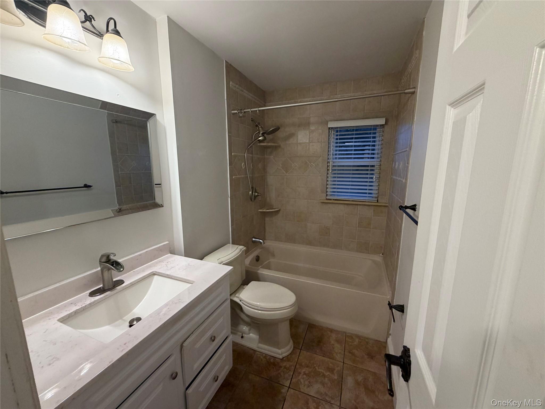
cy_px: 204
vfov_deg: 85.7
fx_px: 220
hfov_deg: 102.1
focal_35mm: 14
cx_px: 272
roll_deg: +0.2
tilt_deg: -10.1
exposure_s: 1/60
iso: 250
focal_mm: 2.22
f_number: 2.2
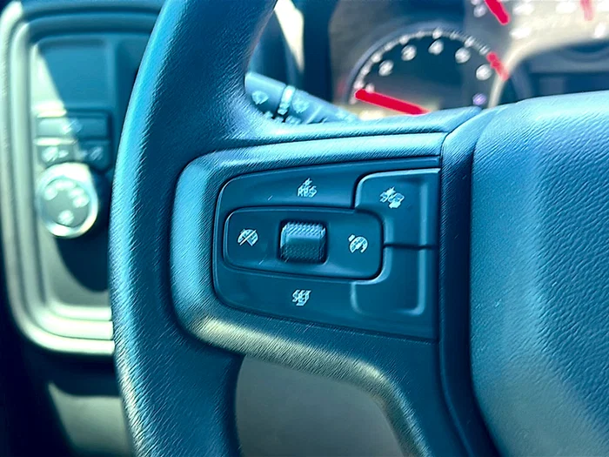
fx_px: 686
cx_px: 304
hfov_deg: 47.9
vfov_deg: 36.8
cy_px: 228
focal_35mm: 39
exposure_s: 1/40
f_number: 1.78
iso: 64
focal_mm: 6.86
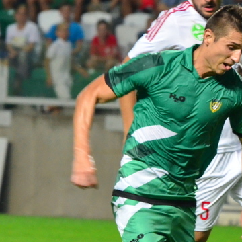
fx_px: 7387
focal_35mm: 934
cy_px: 226
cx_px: 210
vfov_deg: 1.9
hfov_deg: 1.9
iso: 3200
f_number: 5.3
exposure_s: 1/320
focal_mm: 220
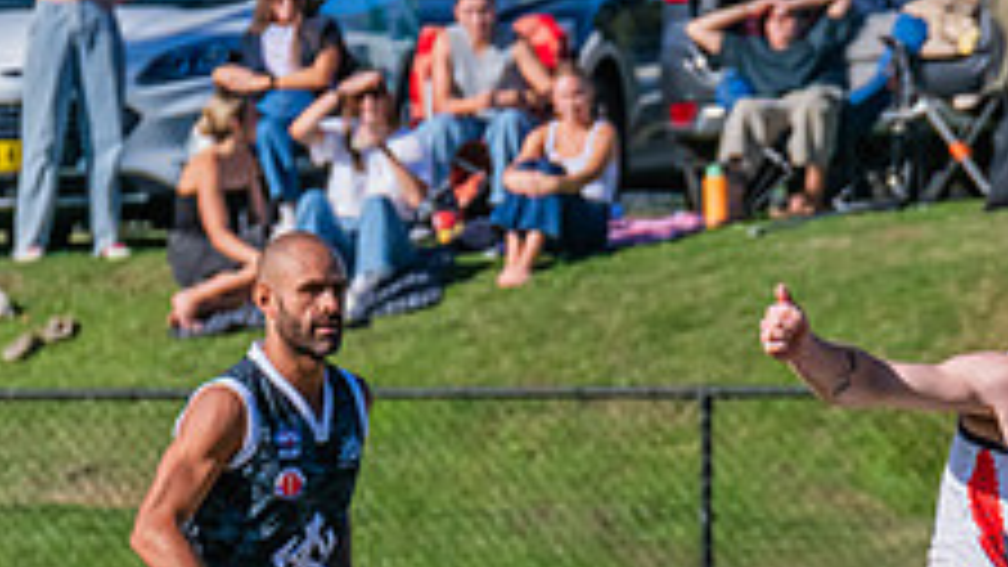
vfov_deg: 0.9
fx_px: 37312
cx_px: 1222
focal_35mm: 1396
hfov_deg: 1.5
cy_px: 719
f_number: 14
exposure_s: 1/1600
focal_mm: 440
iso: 1600
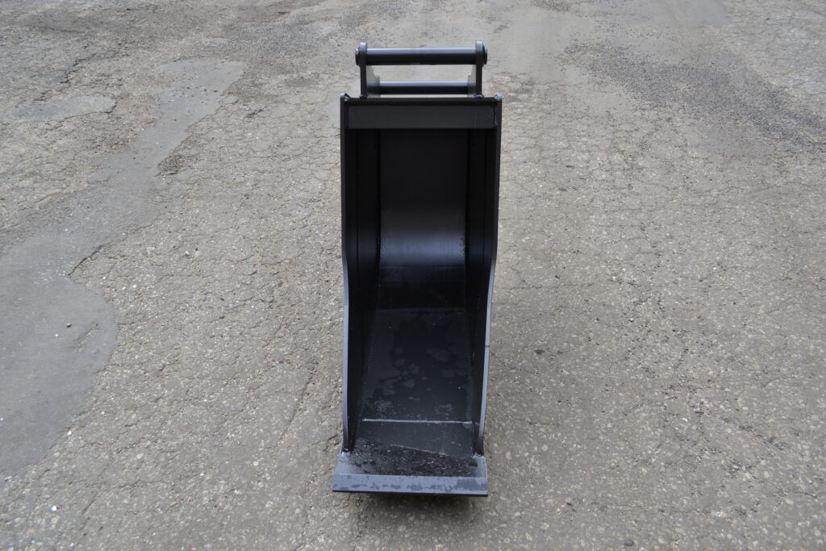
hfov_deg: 61.9
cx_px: 413
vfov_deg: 43.6
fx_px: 688
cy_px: 276
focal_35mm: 30
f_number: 5.6
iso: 125
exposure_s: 1/125
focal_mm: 20
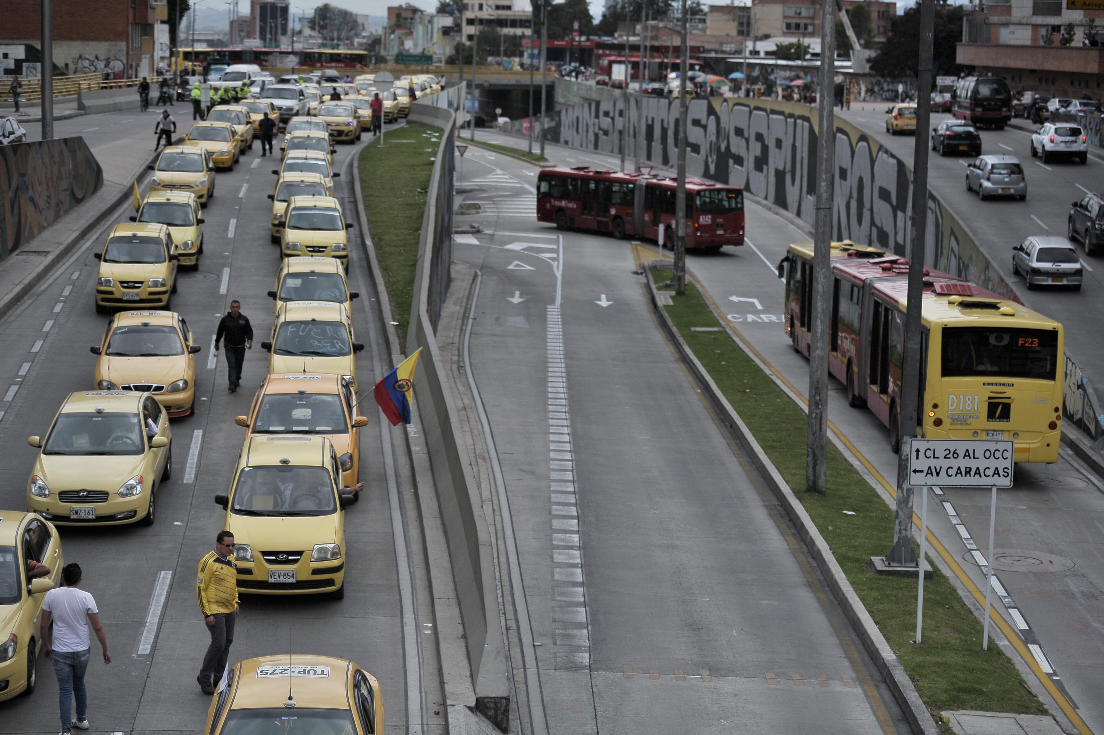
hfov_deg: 28.9
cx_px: 552
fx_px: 2145
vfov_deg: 19.4
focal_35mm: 70
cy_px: 368
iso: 320
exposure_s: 1/8000
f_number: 3.2
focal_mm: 70
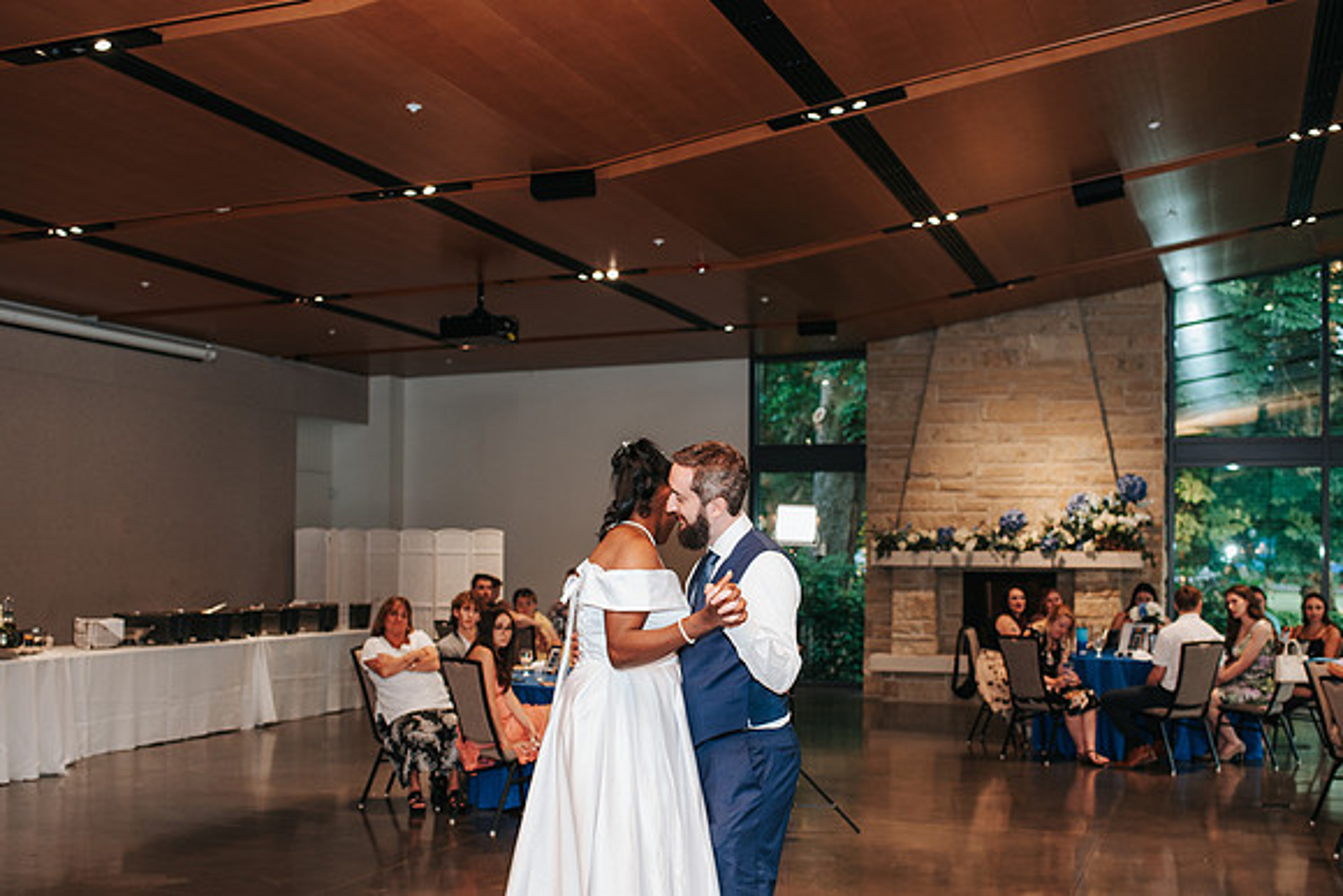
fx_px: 1575
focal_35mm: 42
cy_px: 534
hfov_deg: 46.2
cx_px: 665
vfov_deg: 31.7
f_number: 2.8
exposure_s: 1/160
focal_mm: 35
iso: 640
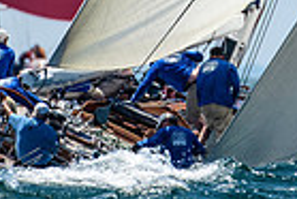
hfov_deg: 0.8
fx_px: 20721
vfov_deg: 0.5
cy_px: -123
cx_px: 177
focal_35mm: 2509
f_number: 5
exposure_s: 1/4000
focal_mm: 400
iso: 400
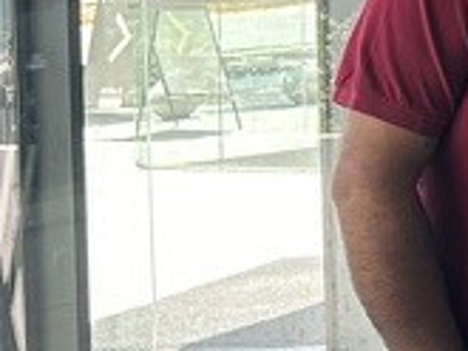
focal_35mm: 161
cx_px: 1106
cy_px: -74
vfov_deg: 9.1
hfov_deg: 10.6
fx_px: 2178
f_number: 1.5
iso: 50
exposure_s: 1/145
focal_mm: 5.7
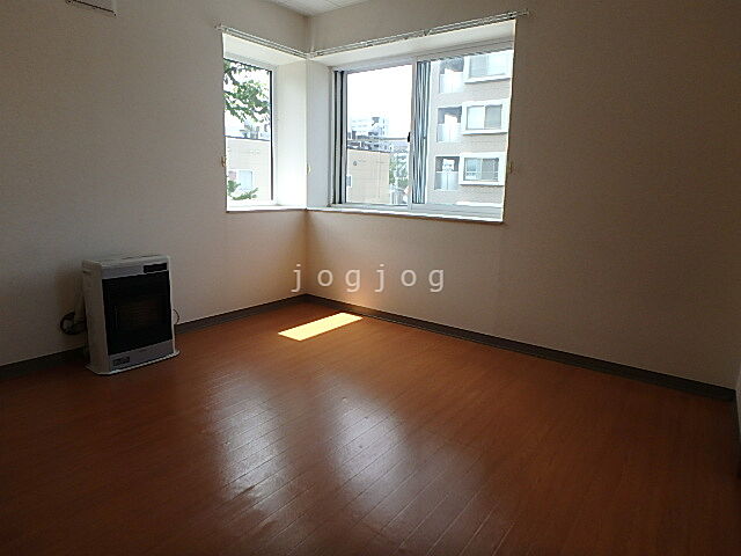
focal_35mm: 21
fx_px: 450
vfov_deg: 63.4
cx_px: 370
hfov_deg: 79.0
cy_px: 278
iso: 125
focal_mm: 3.7
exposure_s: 1/200
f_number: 3.5
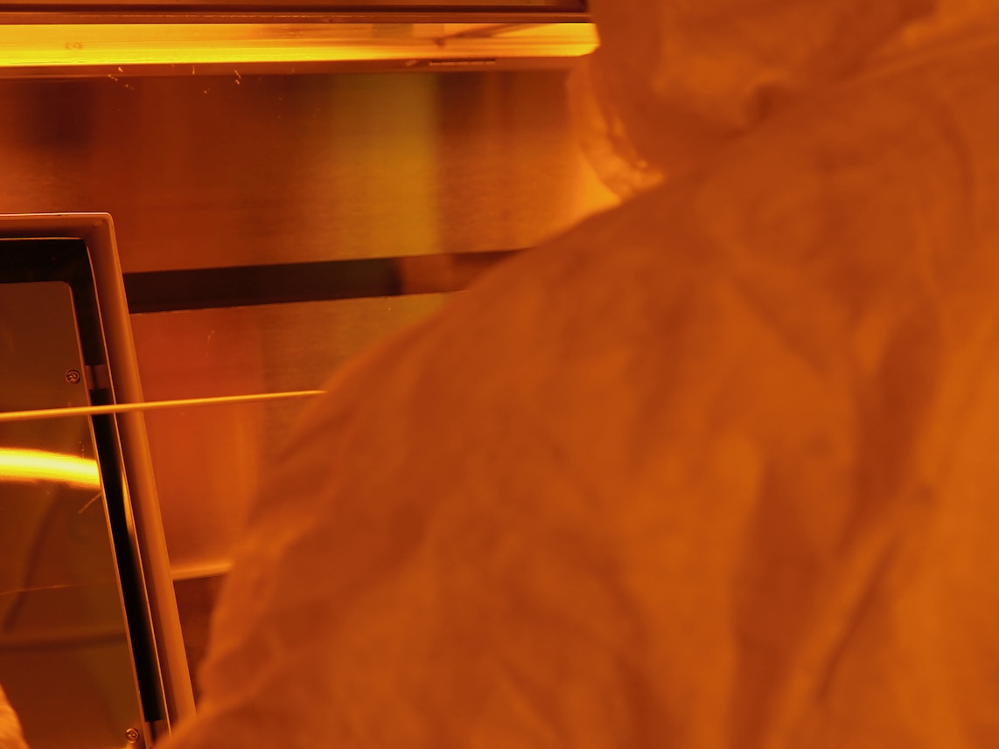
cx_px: 437
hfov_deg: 19.4
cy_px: 290
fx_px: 2915
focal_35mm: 101
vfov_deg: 14.6
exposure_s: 1/160
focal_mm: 40
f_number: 4
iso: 500
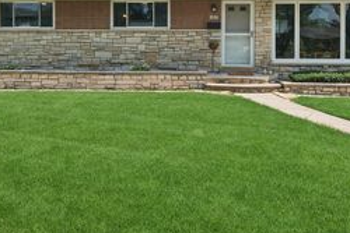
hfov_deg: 55.8
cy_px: 48
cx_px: 179
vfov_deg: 37.6
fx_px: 331
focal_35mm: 34
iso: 400
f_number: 11
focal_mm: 17
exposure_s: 1/250
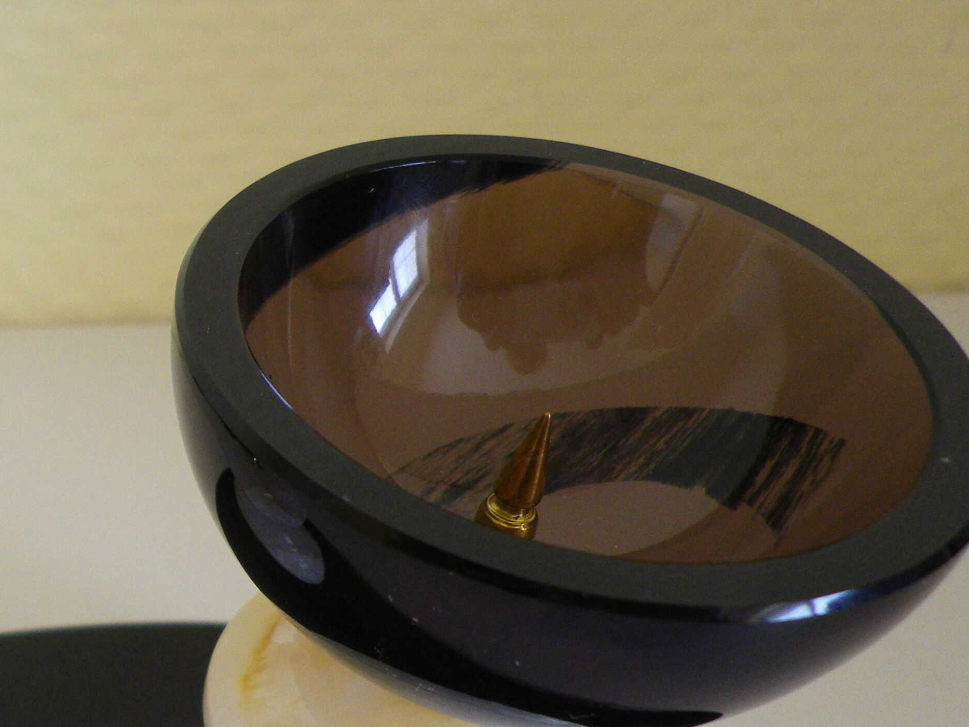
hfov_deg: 30.0
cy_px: 623
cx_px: 3
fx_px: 1679
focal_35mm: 60
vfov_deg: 23.9
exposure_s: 1/60
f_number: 2.6
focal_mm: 4.9
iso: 100
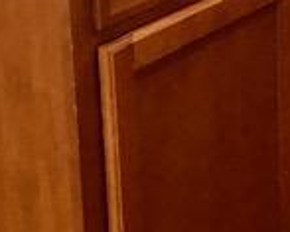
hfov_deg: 15.4
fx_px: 1057
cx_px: 272
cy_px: -112
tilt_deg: -12.8
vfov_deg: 12.0
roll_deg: +1.6
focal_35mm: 123
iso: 50
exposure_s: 1/33
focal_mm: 4.15
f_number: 2.2
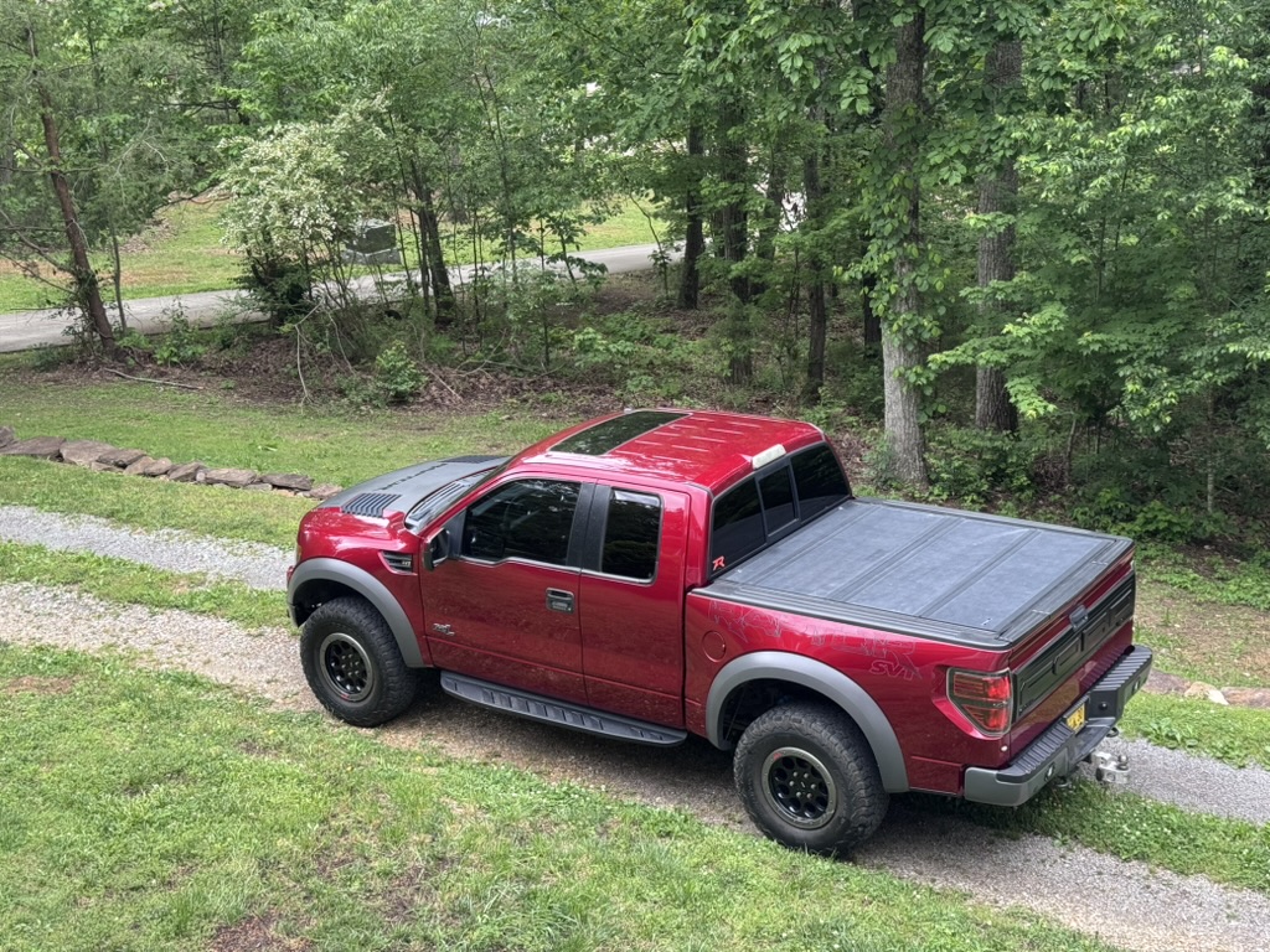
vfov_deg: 30.3
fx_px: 1761
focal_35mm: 48
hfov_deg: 39.7
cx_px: 635
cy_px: 476
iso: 100
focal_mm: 6.76
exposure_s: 1/109
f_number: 1.78
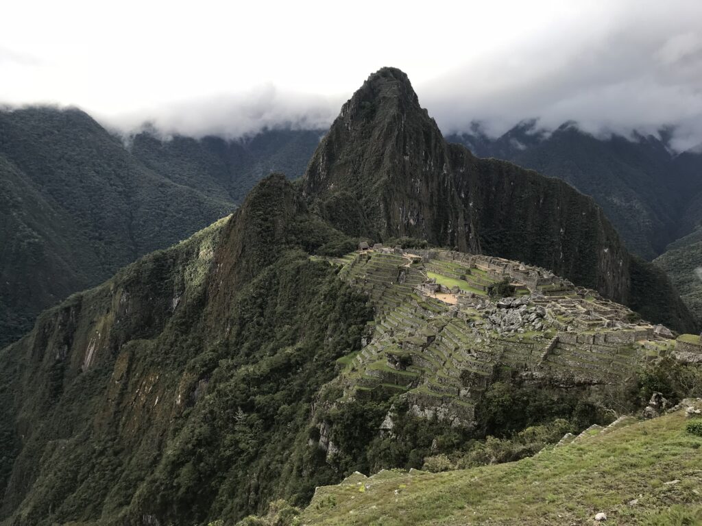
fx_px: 568
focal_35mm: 28
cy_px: 263
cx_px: 351
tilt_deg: -9.7
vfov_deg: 49.7
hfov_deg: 63.4
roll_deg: -1.7
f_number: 1.8
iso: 20
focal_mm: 3.99
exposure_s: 1/689
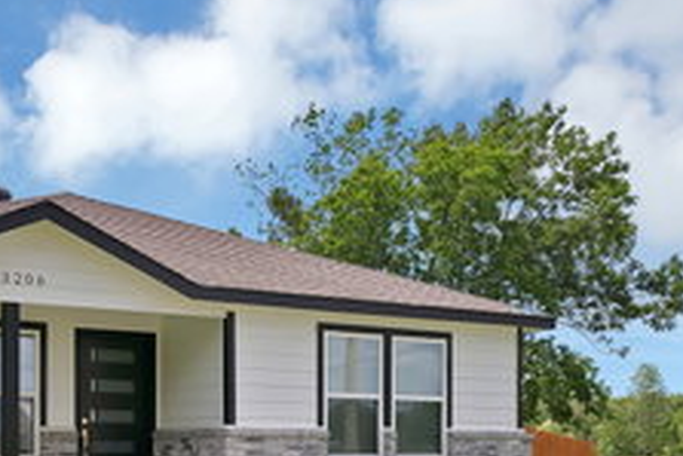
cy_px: 450
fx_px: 1044
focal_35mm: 55
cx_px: 230
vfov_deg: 23.7
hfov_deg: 35.9
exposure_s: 1/320
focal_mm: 24
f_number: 9
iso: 640
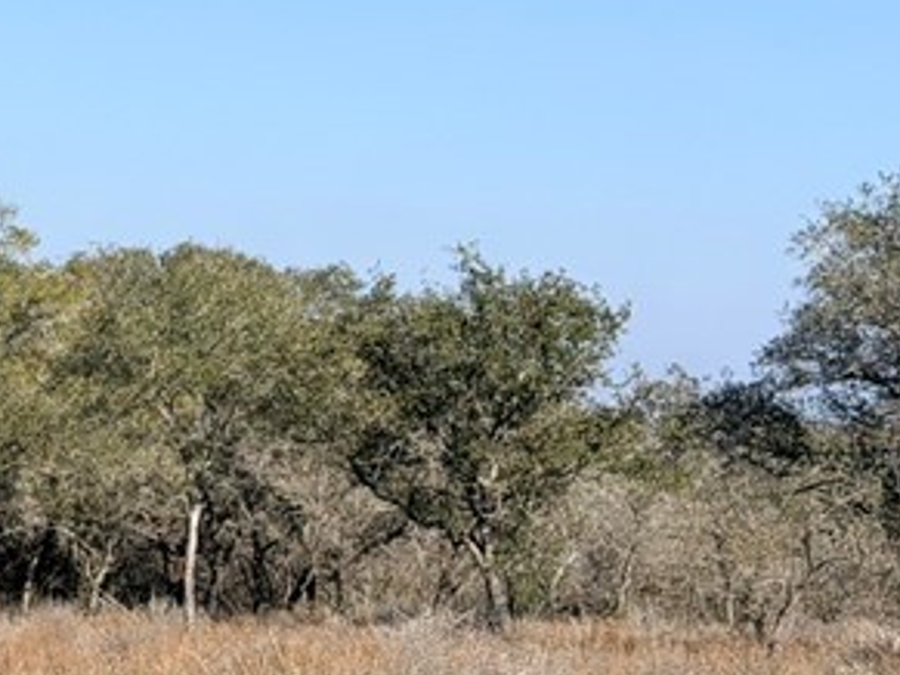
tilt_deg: +0.8
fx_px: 4392
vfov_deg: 8.8
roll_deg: -2.0
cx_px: -538
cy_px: 307
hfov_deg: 11.1
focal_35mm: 169
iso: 64
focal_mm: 6.76
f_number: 1.78
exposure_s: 1/6536
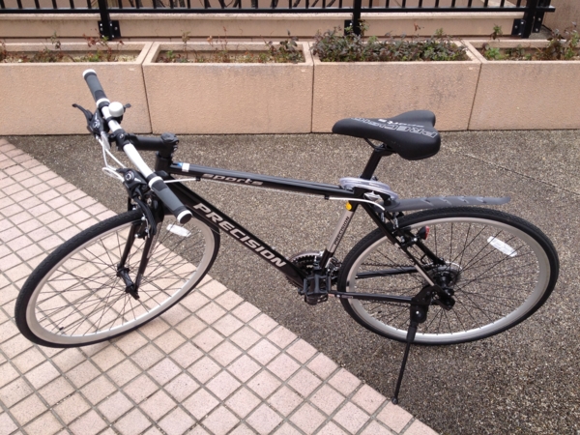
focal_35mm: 35
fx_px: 586
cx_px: 290
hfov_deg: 52.6
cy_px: 218
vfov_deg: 40.7
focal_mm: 4.28
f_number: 2.4
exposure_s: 1/726
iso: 64
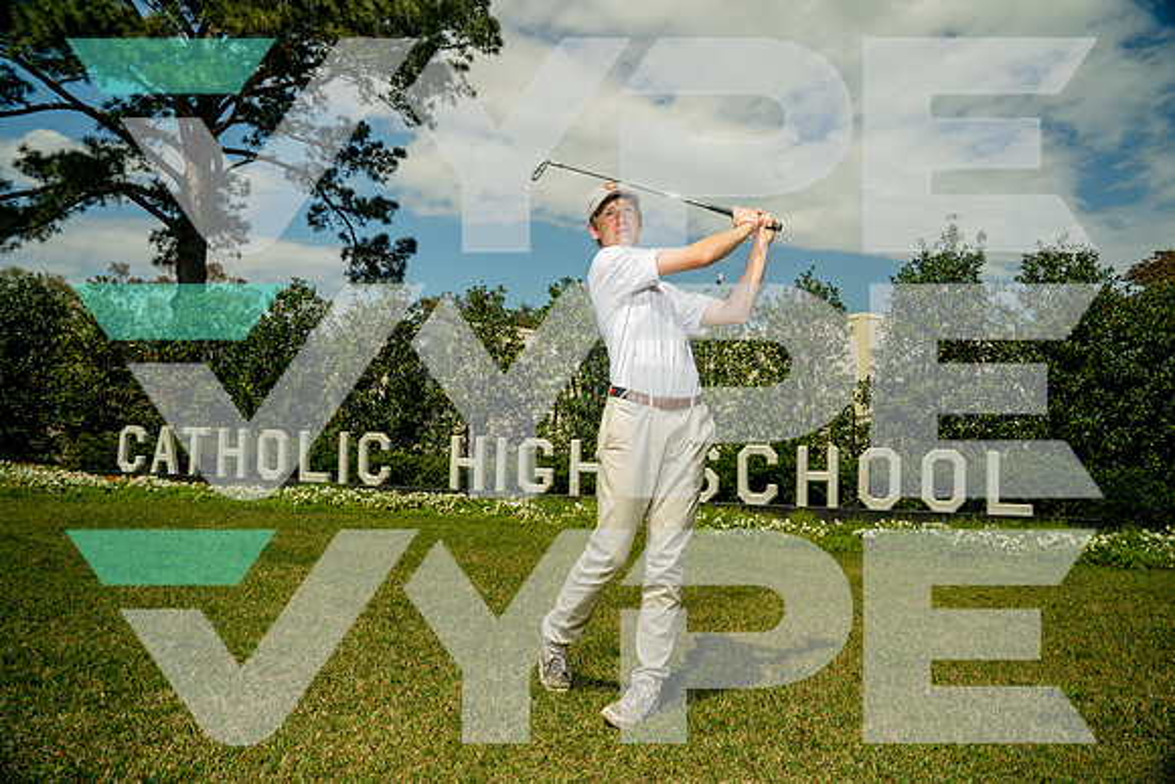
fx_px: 849
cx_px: 588
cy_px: 392
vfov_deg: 49.6
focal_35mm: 26
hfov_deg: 69.4
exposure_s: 1/250
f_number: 8
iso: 100
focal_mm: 26
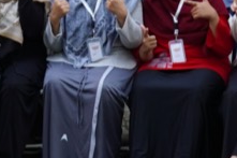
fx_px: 1500
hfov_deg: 8.9
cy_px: -132
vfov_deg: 5.9
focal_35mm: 228
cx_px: -55
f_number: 5.6
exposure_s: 1/125
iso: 250
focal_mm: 24
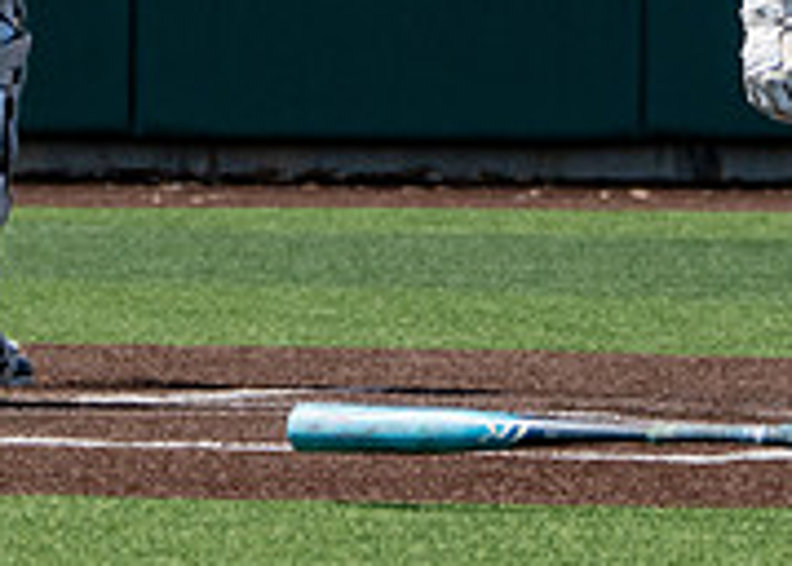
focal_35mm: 1153
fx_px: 25945
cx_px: 875
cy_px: -91
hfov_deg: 1.7
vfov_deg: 1.3
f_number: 8
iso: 800
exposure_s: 1/2500
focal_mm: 265
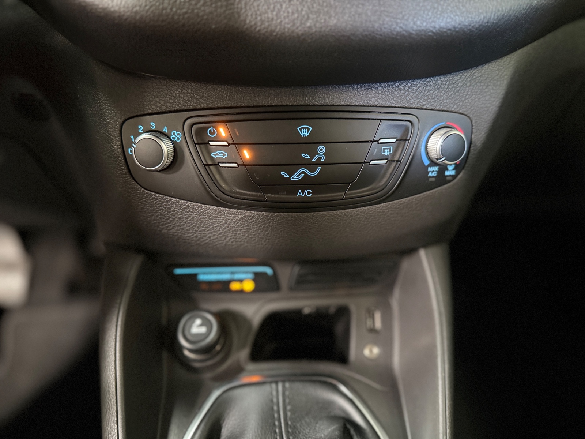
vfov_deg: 56.8
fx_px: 406
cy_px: 220
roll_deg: -1.0
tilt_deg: -31.3
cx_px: 292
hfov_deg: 71.6
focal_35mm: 24
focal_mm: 6.76
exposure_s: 1/25
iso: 1250
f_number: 1.78
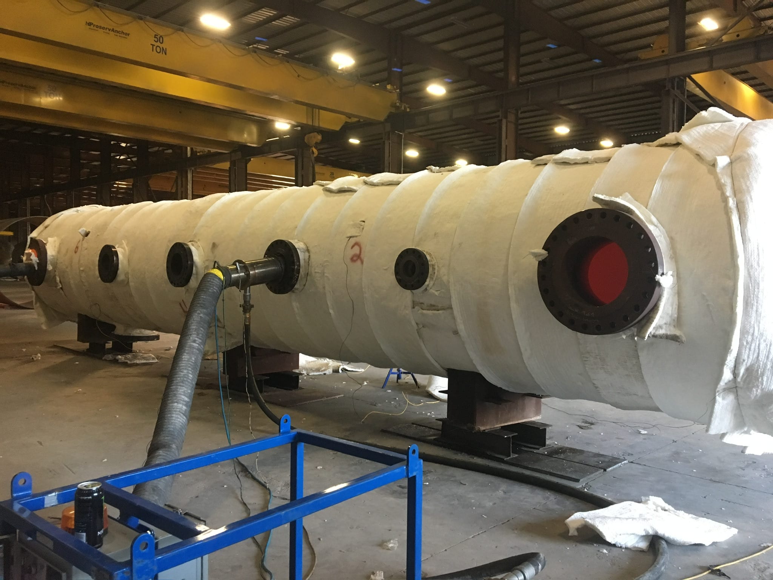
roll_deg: -0.9
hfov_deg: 61.7
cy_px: 290
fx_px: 648
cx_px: 386
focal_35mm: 29
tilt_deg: -2.0
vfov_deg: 48.2
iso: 200
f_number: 2.2
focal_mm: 4.15
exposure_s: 1/17
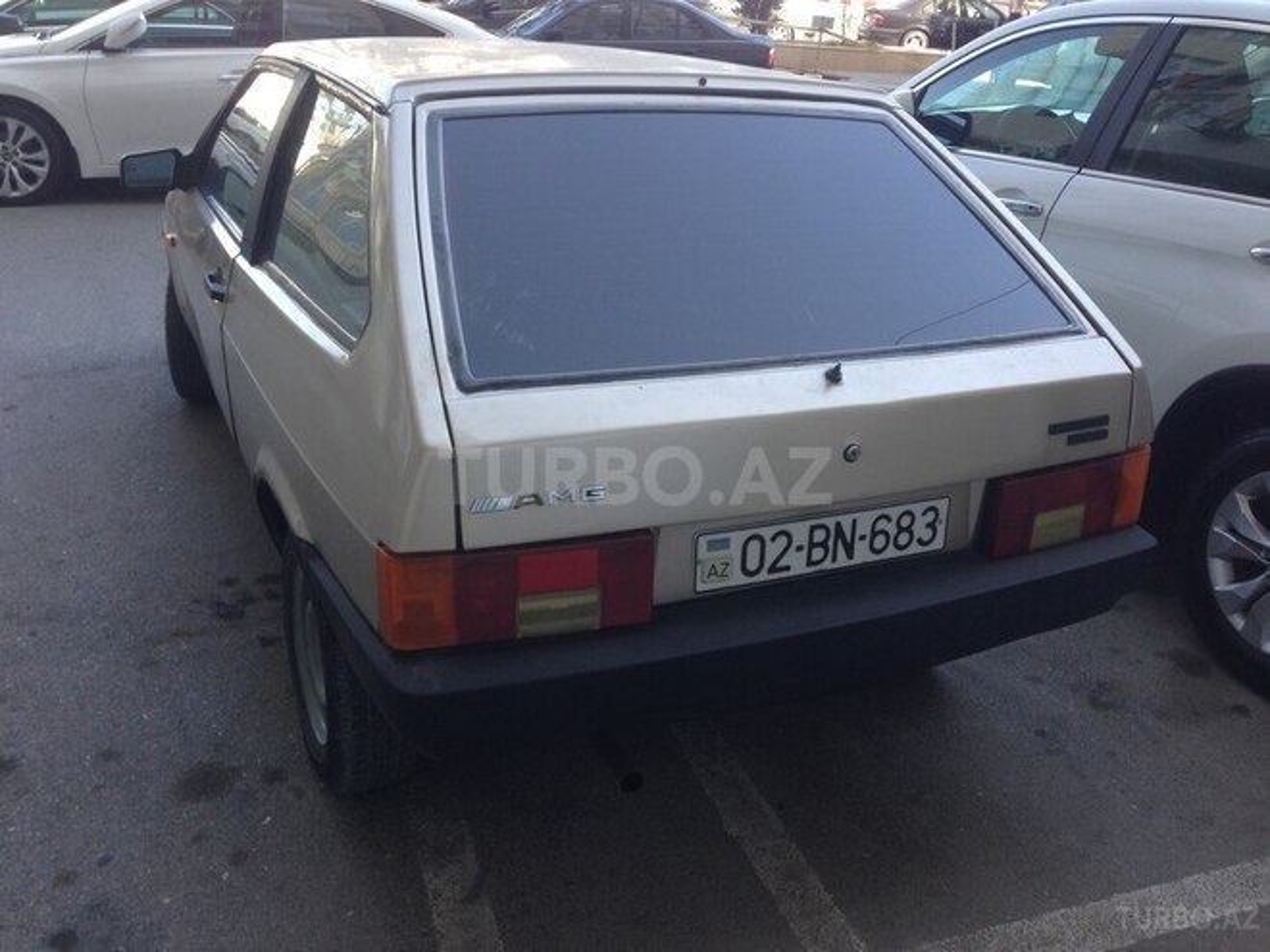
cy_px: 476
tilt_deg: -20.9
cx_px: 635
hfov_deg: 55.4
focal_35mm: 33
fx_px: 1211
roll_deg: -2.2
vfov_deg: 42.9
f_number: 2.4
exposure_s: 1/161
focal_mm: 4.12
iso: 50
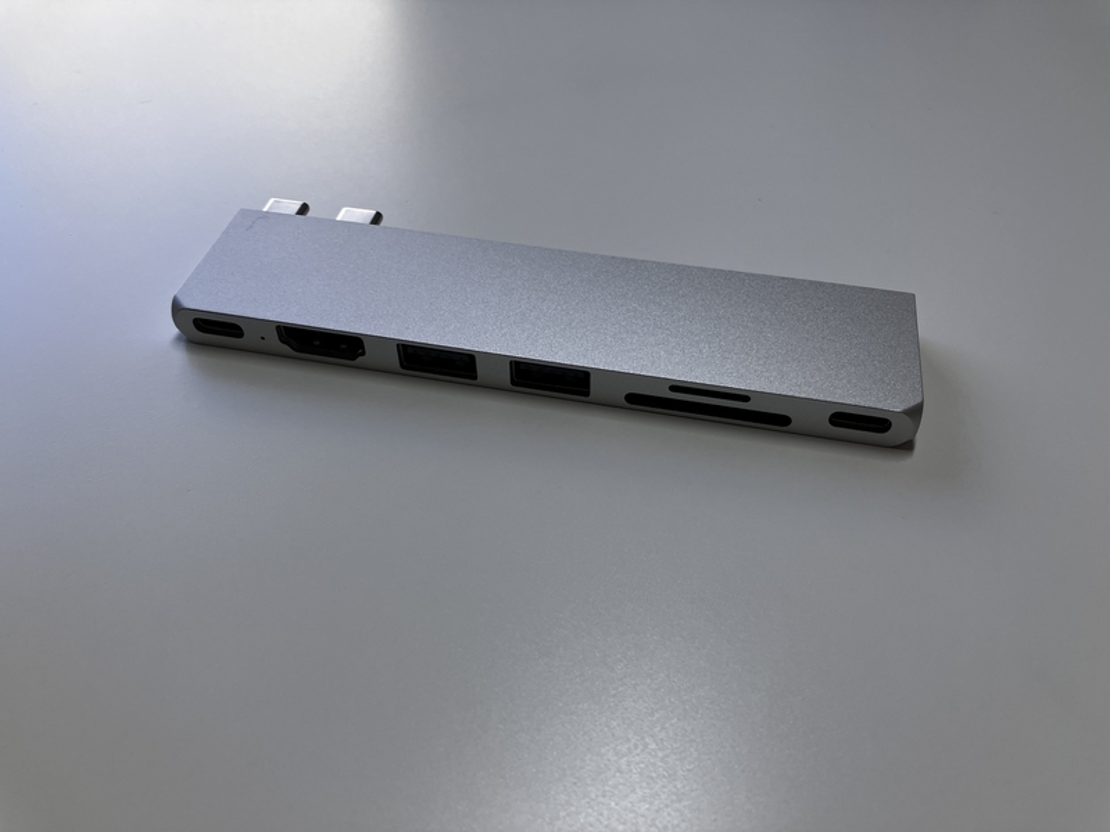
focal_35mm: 28
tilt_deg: -46.0
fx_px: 898
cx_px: 555
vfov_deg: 49.7
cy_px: 416
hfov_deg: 63.4
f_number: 1.8
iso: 32
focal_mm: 3.99
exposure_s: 1/291
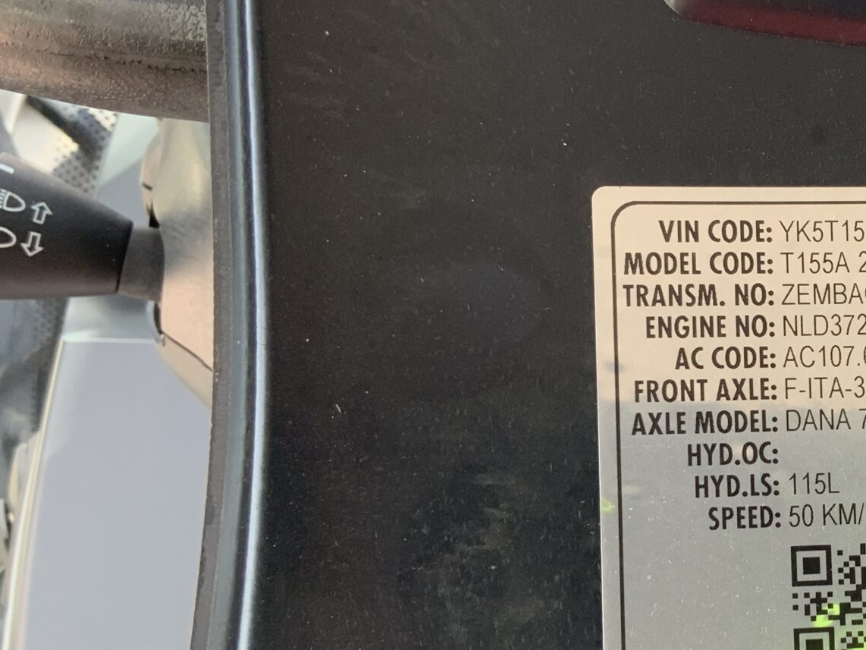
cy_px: 421
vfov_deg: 22.5
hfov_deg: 27.9
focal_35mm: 65
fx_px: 1626
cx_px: 880
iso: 40
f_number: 1.8
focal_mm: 3
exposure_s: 1/122
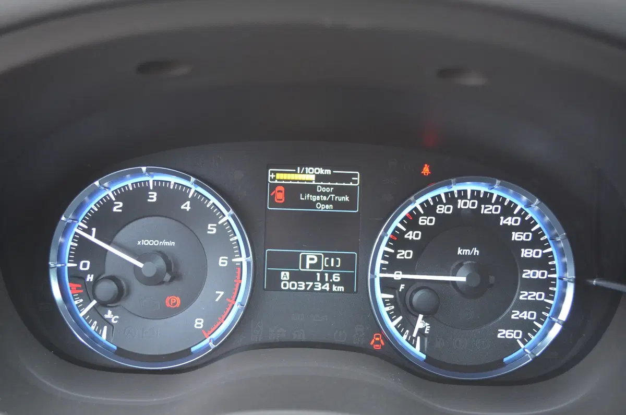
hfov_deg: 49.6
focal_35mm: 39
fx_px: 677
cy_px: 208
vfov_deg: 34.1
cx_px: 313
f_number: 4.2
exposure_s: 1/60
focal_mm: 26
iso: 1250
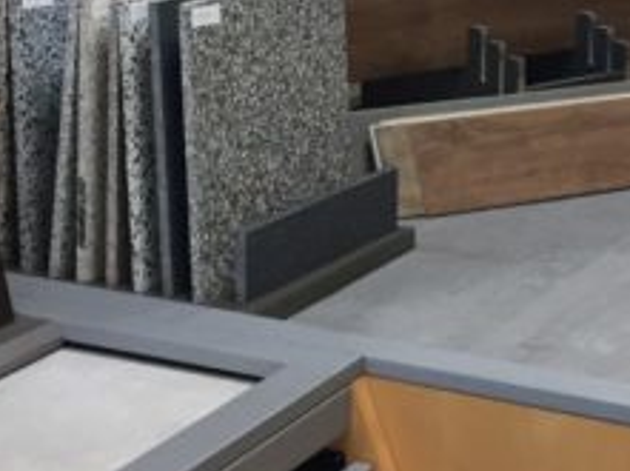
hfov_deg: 19.3
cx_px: 516
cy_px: -97
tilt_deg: -4.8
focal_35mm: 101
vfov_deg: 14.2
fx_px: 1835
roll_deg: -3.1
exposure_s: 1/33
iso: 64
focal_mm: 4.15
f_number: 2.2
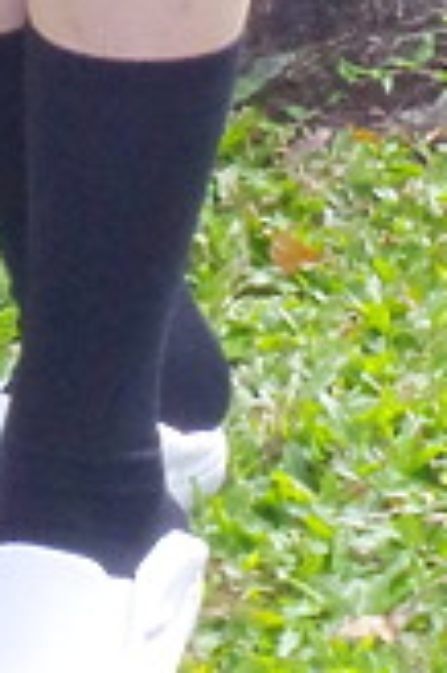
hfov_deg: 4.3
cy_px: -1317
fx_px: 5991
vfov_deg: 6.0
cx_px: -185
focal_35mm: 321
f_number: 4.5
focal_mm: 30
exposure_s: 1/50
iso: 2000
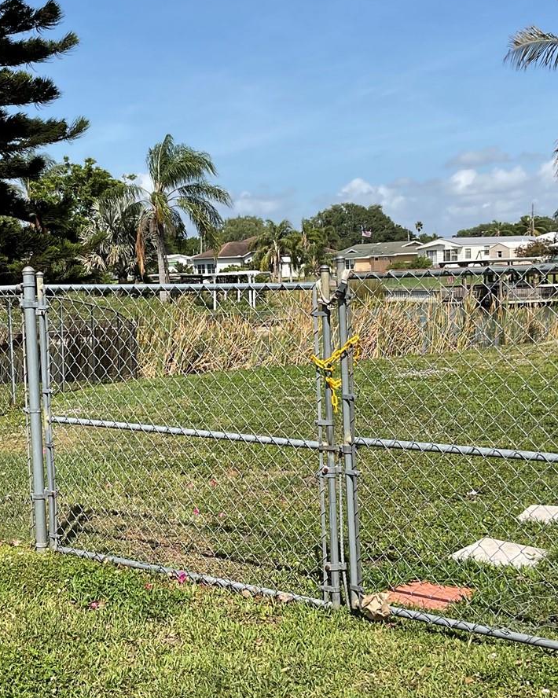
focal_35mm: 51
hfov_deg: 29.4
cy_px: 334
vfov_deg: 36.7
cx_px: 168
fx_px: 1053
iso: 16
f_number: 1.8
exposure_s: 1/1912
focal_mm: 3
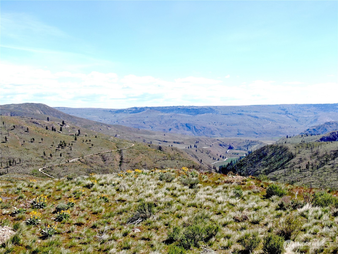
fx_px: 469
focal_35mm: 48
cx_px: 169
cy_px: 127
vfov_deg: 30.3
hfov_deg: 39.7
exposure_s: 1/400
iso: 100
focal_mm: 8.6
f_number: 3.8
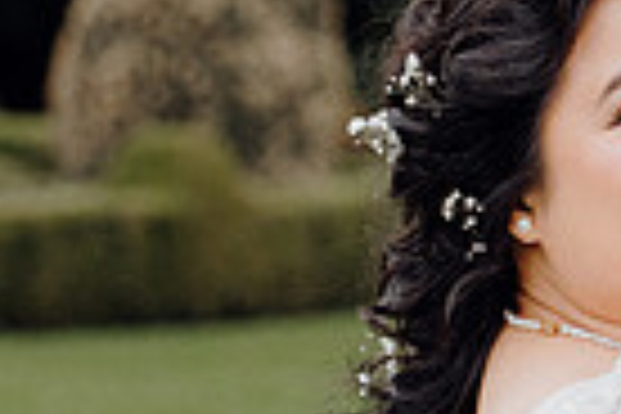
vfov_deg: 4.7
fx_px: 5088
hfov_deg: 7.0
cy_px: 349
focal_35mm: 295
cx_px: 369
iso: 1000
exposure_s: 1/160
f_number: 3.5
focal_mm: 70
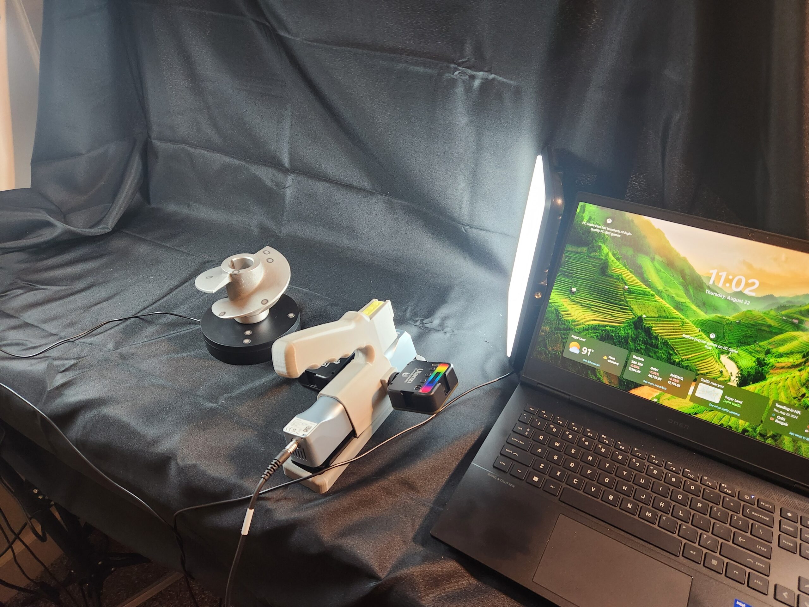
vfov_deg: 58.9
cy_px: 304
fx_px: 538
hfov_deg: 73.9
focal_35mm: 23
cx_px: 404
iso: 500
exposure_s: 1/120
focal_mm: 5.4
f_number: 1.8
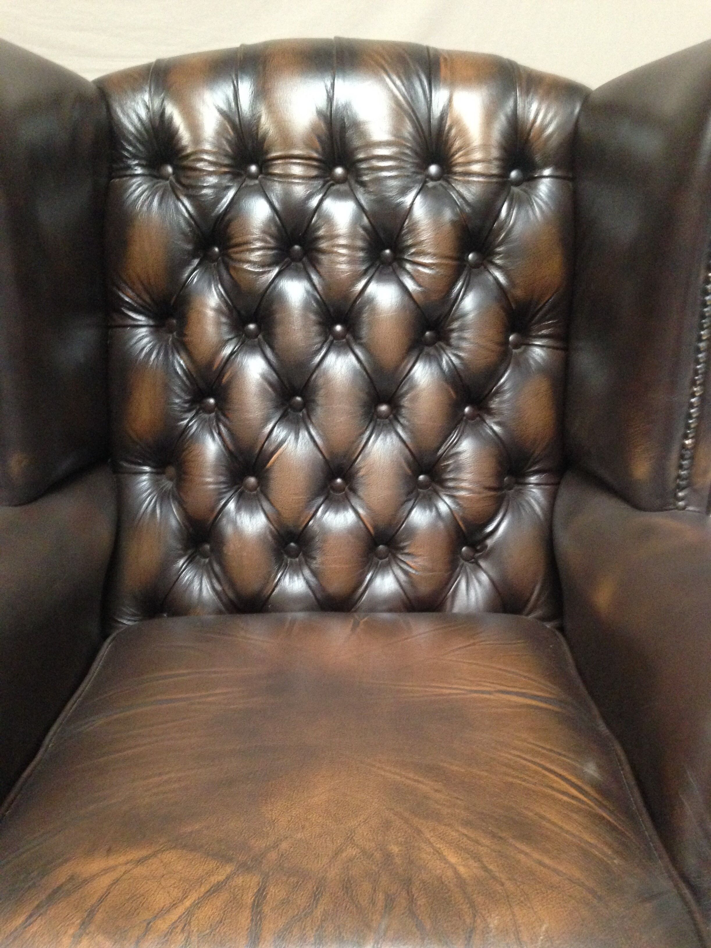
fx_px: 904
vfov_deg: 55.4
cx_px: 356
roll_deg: -1.8
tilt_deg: -14.5
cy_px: 474
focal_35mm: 33
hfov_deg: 42.9
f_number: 2.4
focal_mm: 4.12
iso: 500
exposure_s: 1/15
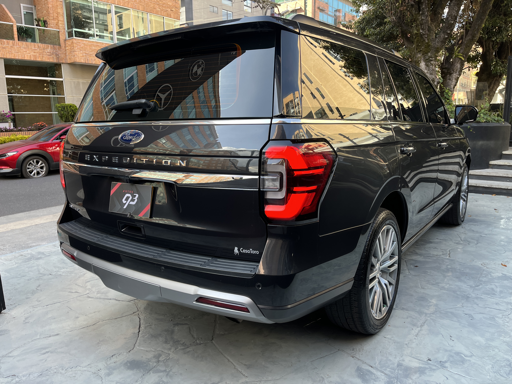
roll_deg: +0.3
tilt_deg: -11.7
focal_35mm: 26
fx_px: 385
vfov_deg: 53.1
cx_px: 256
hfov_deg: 67.3
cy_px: 192
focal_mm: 5.1
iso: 32
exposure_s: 1/150
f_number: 1.6
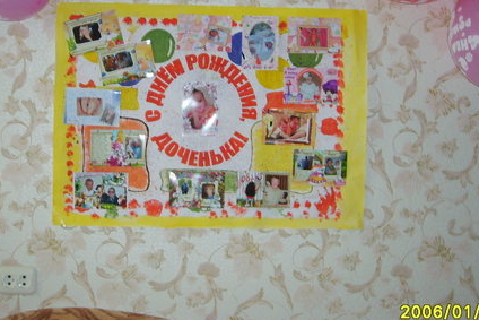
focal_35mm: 58
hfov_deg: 34.4
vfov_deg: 23.3
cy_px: 107
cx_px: 214
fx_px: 772
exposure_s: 1/45
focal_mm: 7.2
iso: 100
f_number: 3
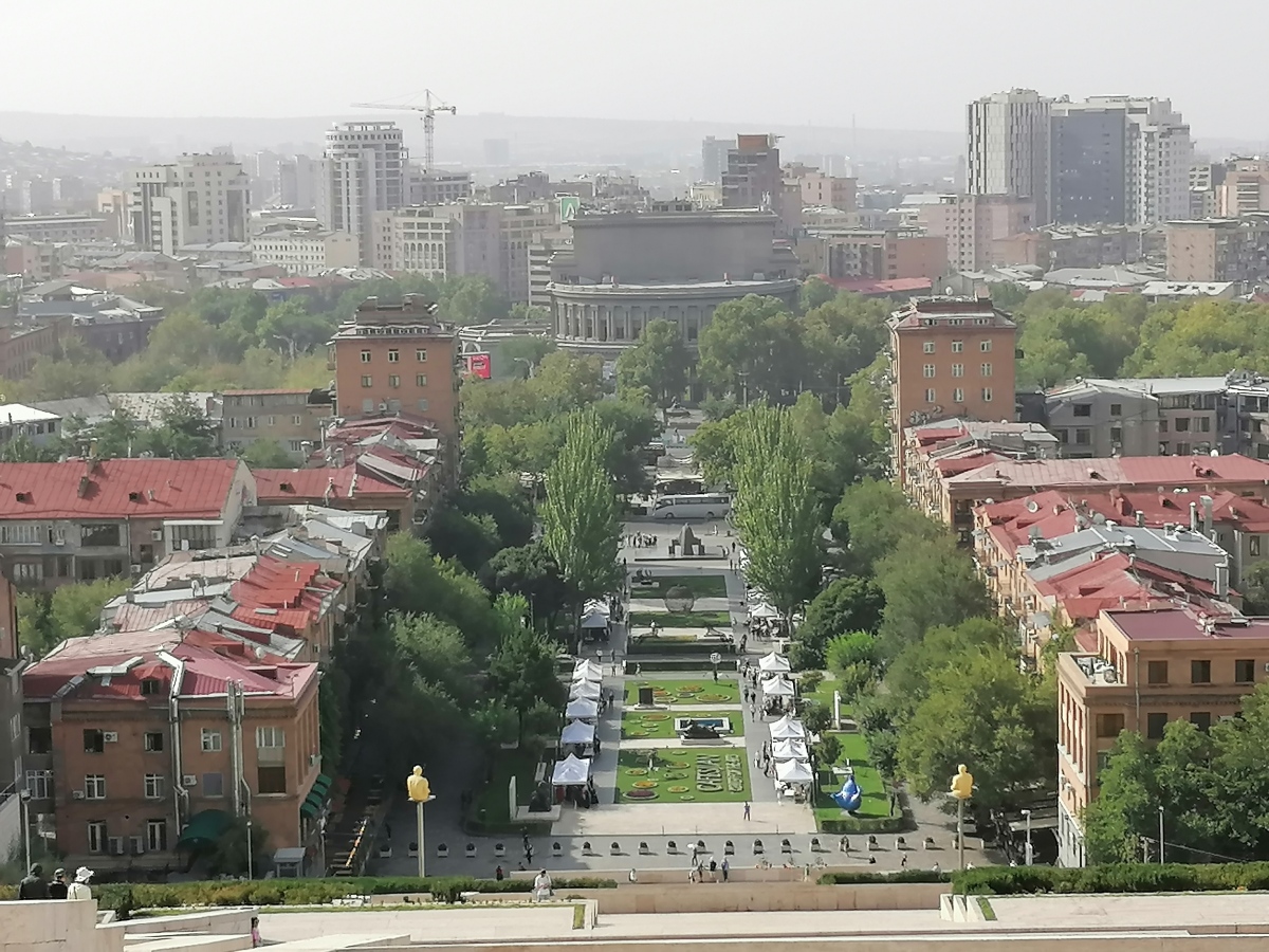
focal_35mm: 79
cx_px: 634
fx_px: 2896
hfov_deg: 24.7
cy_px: 476
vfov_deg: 18.7
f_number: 1.8
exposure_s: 1/961
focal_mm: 5.3
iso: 50
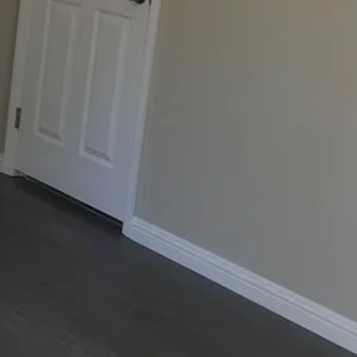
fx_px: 1108
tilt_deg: -9.4
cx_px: -118
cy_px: 71
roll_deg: -4.7
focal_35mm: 95
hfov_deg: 17.1
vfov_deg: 18.1
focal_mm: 3.99
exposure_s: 1/40
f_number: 1.8
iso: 25
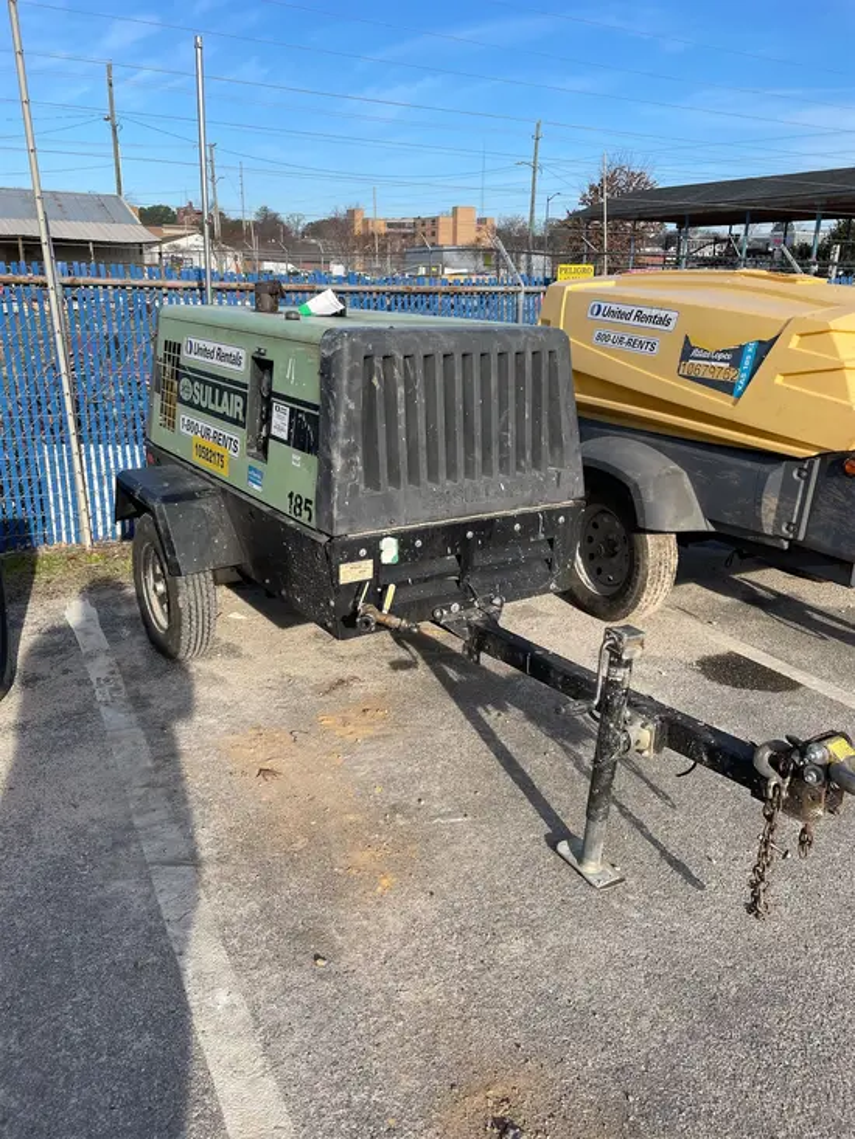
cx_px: 428
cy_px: 570
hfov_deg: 53.1
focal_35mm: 26
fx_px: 856
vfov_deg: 67.3
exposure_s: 1/2020
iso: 32
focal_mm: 4.2
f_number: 1.6
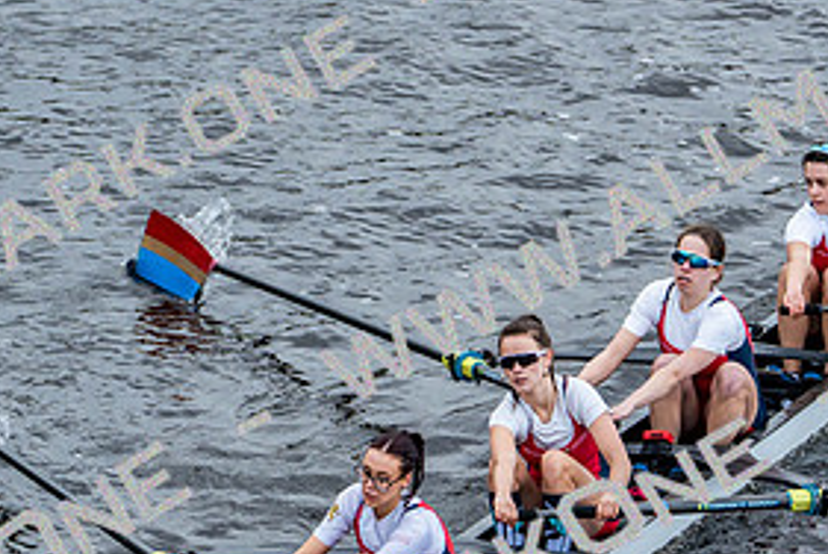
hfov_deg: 3.4
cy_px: 408
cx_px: 684
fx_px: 14136
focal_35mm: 614
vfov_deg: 2.2
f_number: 5.6
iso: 1600
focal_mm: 298
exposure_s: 1/1250
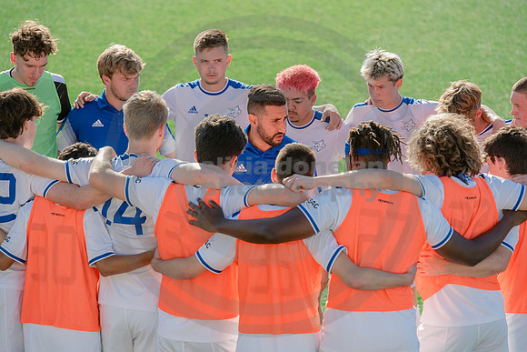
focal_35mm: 195
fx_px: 2855
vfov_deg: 7.0
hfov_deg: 10.5
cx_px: 264
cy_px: 176
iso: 640
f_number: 5
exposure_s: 1/1600
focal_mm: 195
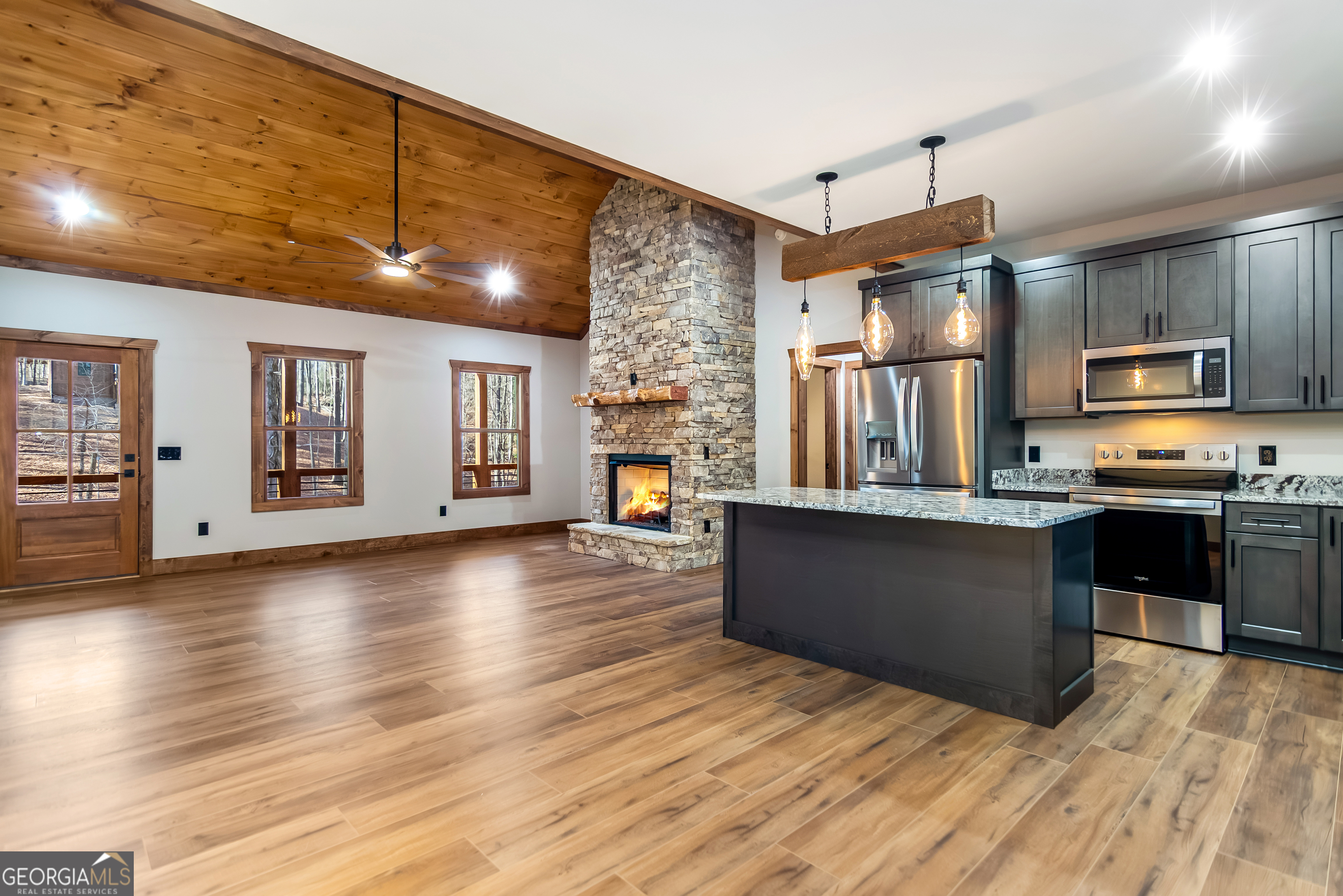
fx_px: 616
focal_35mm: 16
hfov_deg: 95.0
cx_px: 672
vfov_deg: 72.1
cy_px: 448
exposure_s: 1/60
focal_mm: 11
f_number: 2.8
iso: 500
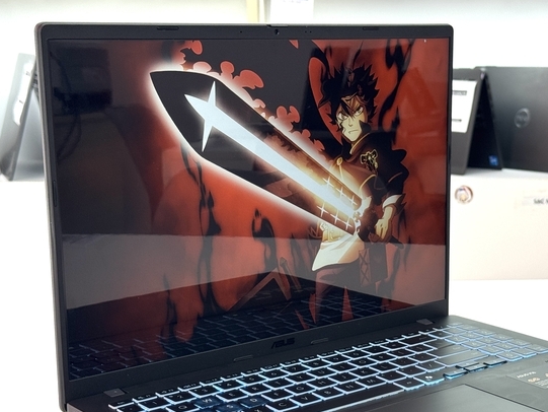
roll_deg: +1.0
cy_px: 276
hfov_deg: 27.3
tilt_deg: -12.9
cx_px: 358
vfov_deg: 20.7
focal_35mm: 71
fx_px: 1124
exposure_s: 1/100
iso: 80
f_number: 1.78
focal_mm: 6.76
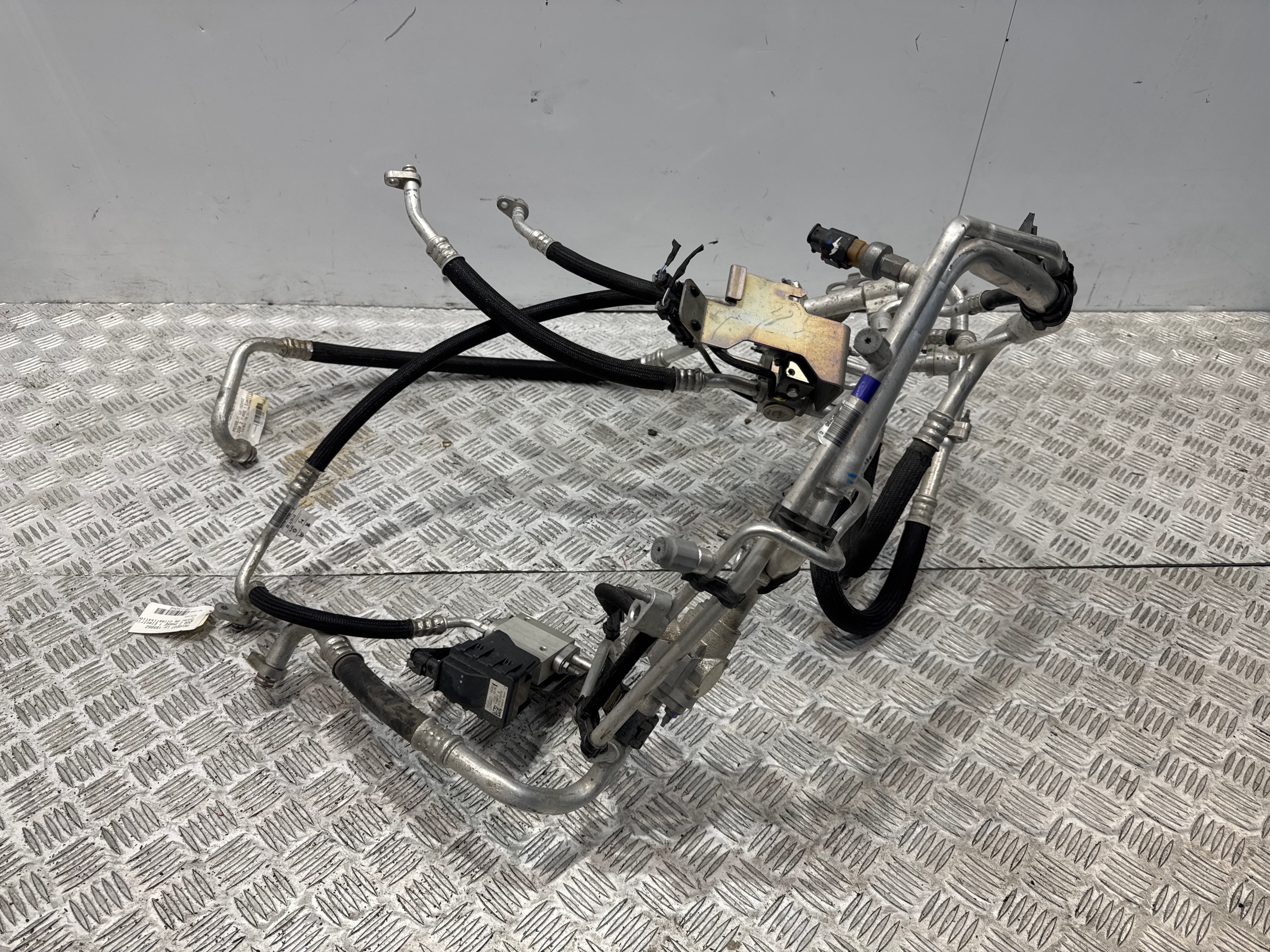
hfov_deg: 71.6
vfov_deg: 56.8
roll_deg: -2.1
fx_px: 881
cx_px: 635
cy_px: 476
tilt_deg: -38.8
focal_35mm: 24
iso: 50
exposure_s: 1/131
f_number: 1.78
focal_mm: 6.76
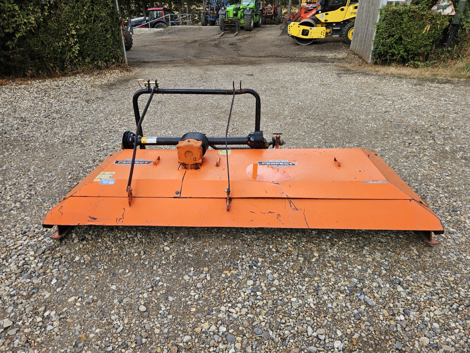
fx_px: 312
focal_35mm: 23
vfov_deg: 58.9
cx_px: 235
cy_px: 176
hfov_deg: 73.9
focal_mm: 5.4
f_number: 1.8
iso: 25
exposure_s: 1/426
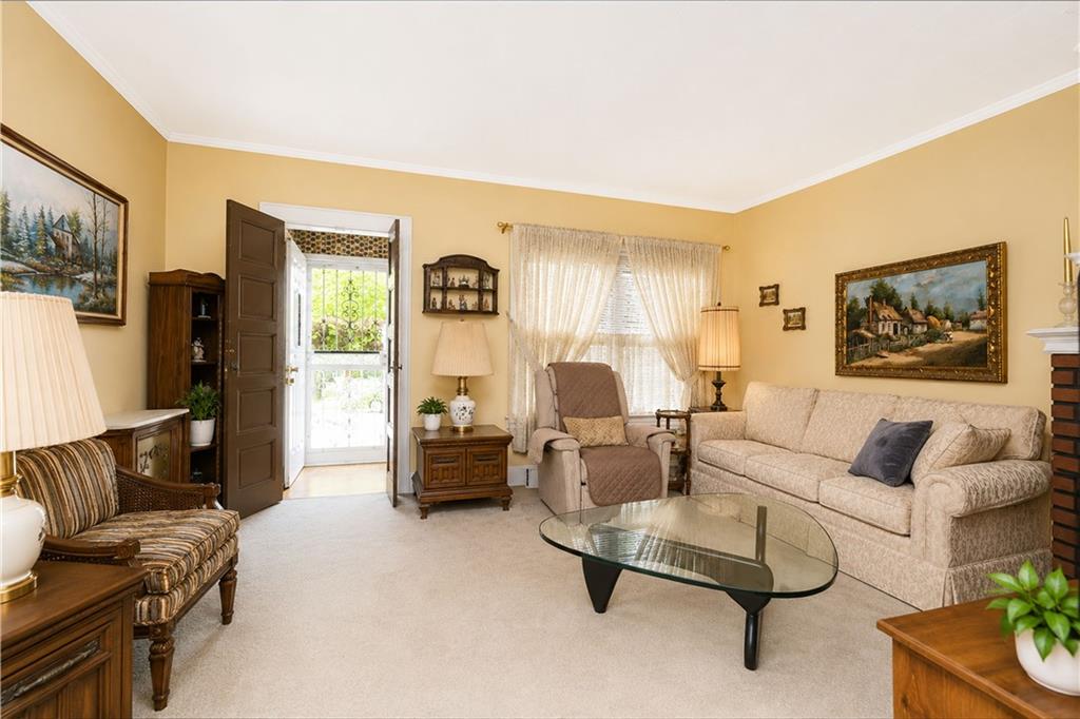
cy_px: 360
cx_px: 540
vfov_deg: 72.0
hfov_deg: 95.0
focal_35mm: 16
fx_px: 495
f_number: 4
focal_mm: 16.5
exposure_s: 1/13
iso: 64
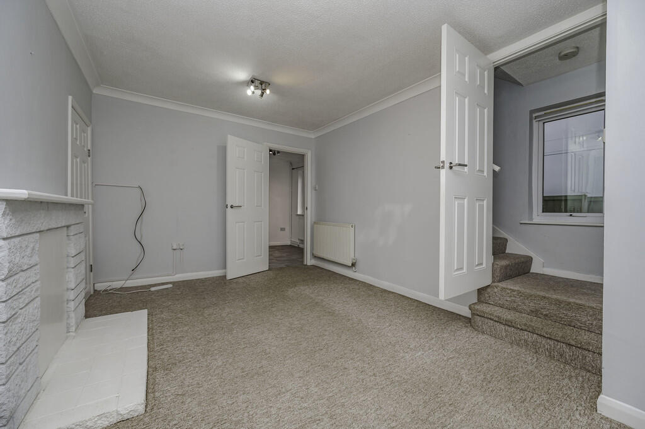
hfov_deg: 104.3
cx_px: 322
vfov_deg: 81.1
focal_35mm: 14
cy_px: 214
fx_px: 251
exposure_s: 1/125
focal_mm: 14
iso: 400
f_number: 6.3
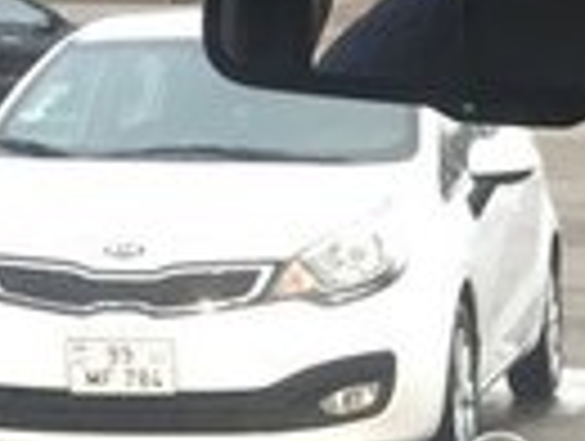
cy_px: 902
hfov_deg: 12.9
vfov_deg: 9.4
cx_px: 796
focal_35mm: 147
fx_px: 2489
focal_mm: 4.15
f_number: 2.2
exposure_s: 1/33
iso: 50
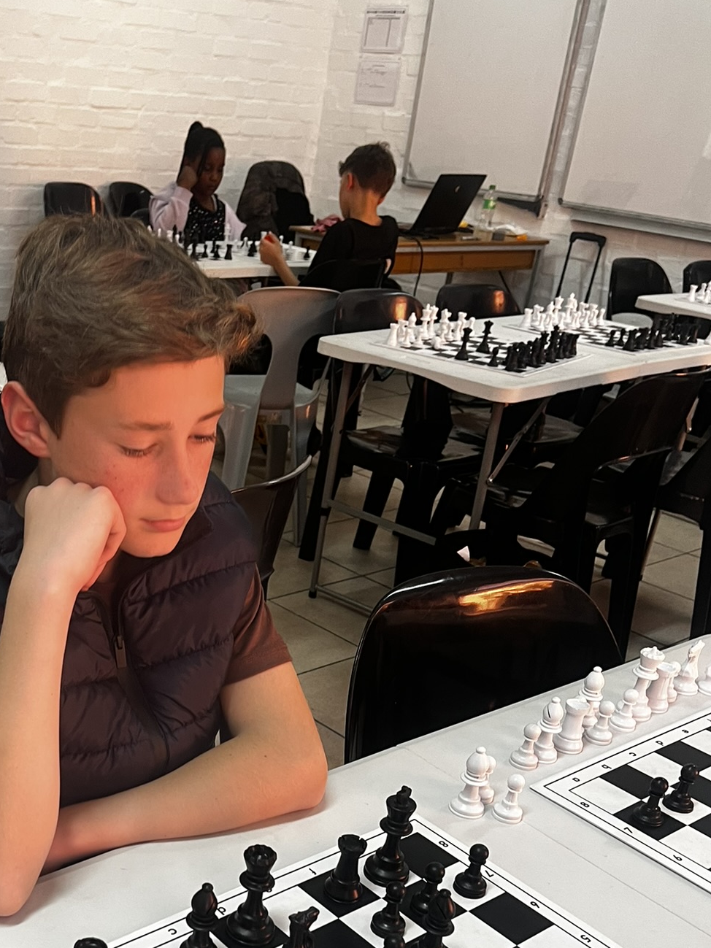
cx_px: 155
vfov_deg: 43.8
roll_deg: -5.4
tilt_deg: -29.7
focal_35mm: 41
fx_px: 1123
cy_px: 745
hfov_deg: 34.2
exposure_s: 1/50
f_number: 1.6
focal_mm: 5.1
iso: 100
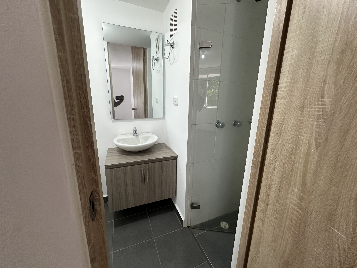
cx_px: 178
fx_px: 144
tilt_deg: -13.9
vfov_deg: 85.7
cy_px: 134
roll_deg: -2.1
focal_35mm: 14
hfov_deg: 102.1
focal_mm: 2.22
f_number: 2.2
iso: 200
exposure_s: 1/120
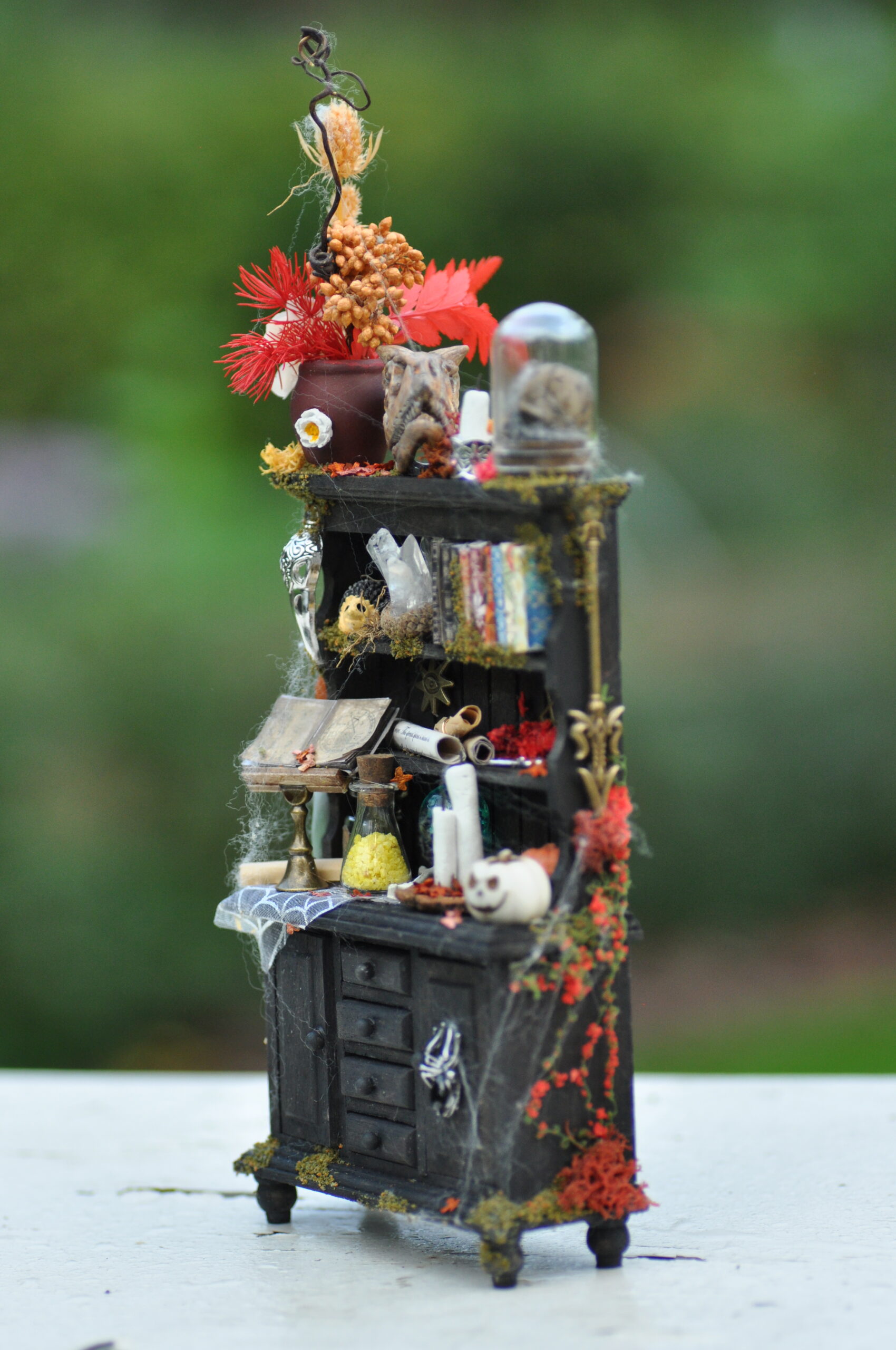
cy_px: 675
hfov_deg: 10.1
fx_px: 5053
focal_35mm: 135
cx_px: 448
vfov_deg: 15.2
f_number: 3.5
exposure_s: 1/640
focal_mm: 90
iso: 640
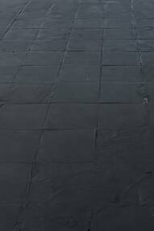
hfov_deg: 18.6
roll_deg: -1.2
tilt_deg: -0.2
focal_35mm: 73
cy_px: -97
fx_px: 469
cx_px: 103
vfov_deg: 23.3
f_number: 2.2
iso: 40
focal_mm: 2.22
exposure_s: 1/147
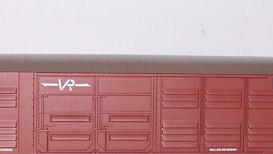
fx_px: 948
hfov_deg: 16.4
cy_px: 110
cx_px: 116
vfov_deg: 9.2
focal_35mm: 131
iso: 80
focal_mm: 12.3
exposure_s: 1/90
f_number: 3.4
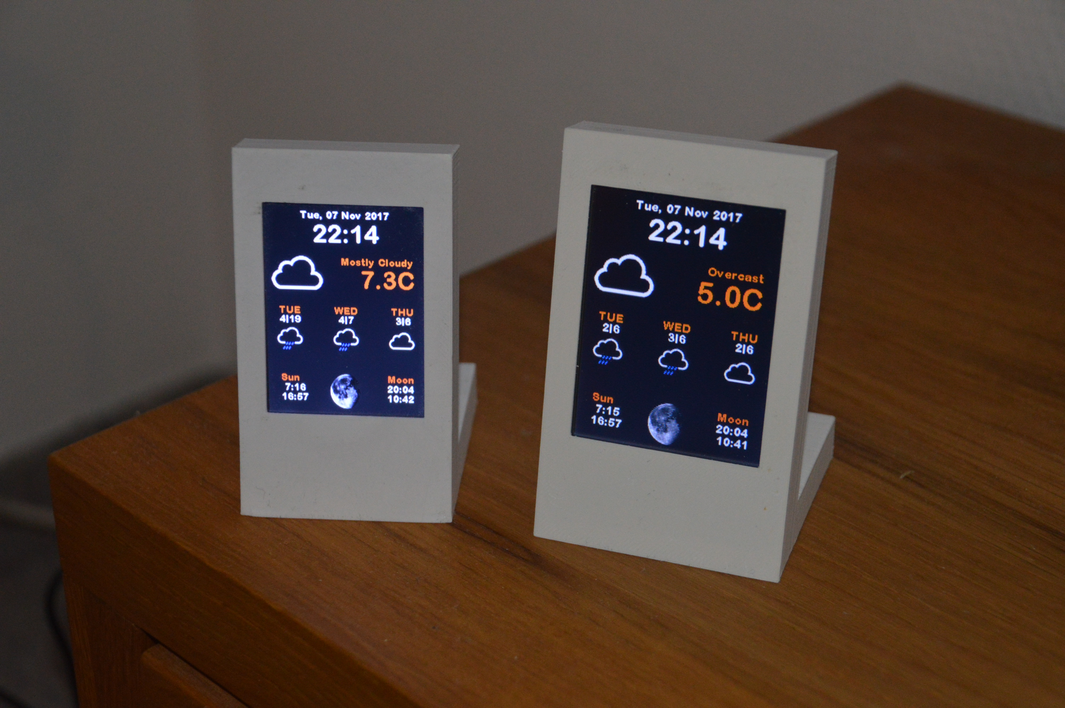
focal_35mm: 69
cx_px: 532
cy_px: 354
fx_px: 2039
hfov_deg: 29.3
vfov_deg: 19.7
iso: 1400
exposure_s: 1/60
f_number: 4.8
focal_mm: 46
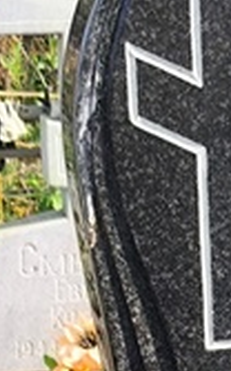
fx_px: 2565
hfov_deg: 5.2
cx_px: 183
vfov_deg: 8.0
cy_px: 664
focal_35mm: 254
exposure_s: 1/649
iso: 50
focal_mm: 4.71
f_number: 1.7
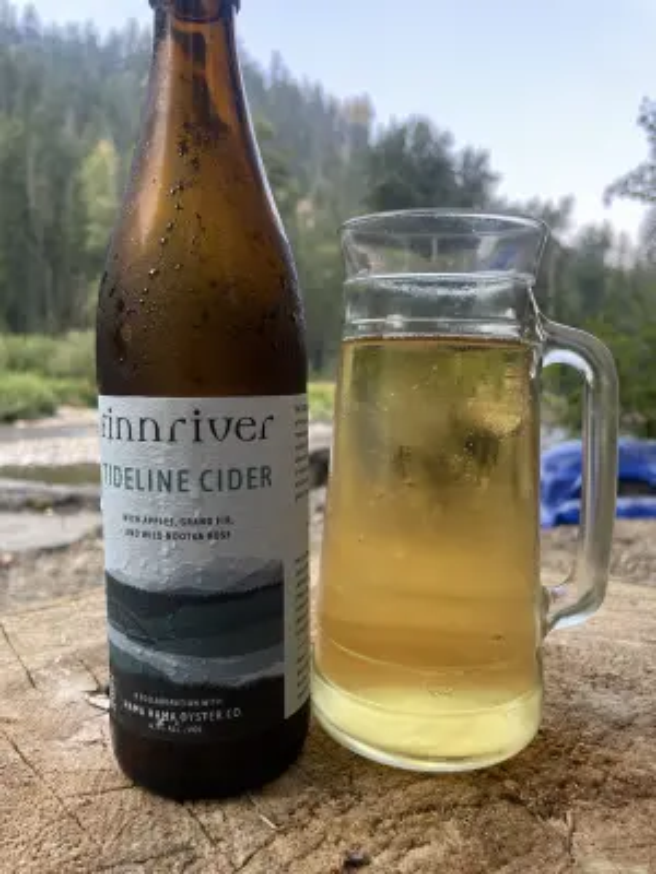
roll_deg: -1.3
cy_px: 437
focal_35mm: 26
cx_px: 328
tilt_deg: -3.7
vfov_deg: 67.3
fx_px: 657
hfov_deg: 53.1
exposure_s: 1/135
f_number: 1.6
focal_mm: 4.2
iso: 32
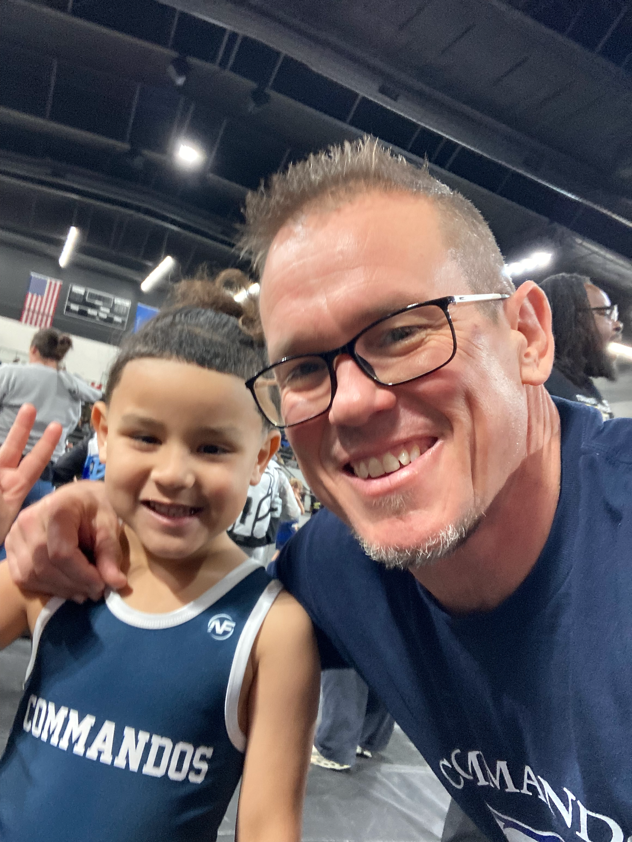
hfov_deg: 44.2
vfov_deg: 56.8
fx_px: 778
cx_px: 316
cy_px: 421
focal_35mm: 32
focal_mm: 2.87
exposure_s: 1/60
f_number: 2.2
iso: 200
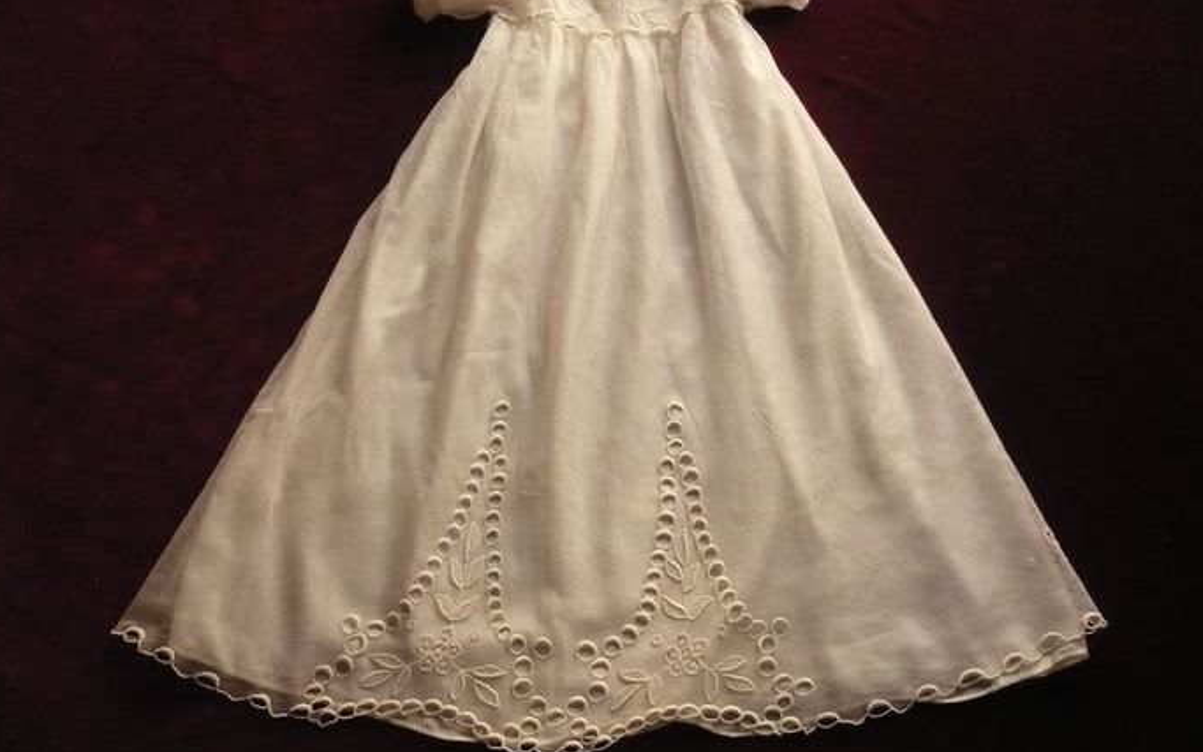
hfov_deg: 51.5
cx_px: 594
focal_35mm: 38
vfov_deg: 33.6
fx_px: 1246
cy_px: 335
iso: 400
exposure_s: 1/320
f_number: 2.8
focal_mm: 5.8
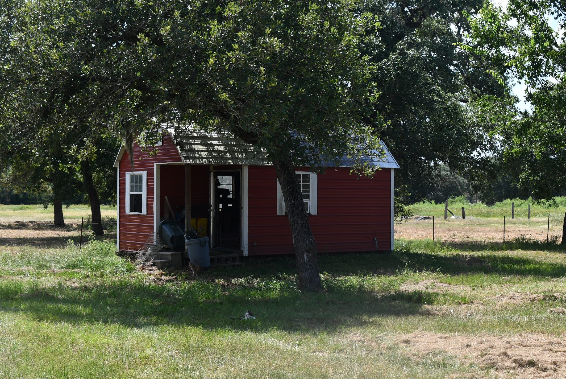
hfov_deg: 31.4
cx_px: 283
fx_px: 1007
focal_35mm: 64
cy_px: 190
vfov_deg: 21.3
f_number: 8
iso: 110
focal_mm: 32
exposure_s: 1/250
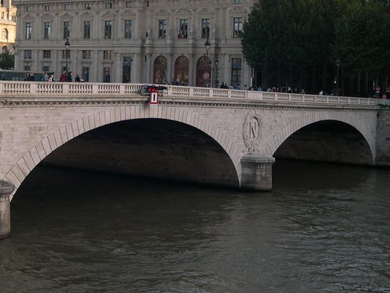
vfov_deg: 21.7
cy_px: 74
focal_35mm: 67
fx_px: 755
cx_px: 101
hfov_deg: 28.6
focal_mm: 9
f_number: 2.9
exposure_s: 1/271
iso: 100
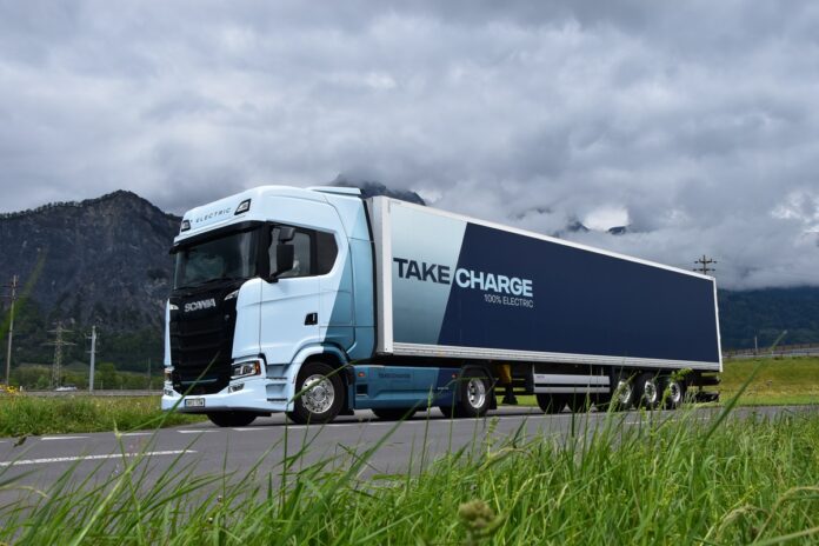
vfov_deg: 40.0
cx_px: 410
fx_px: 751
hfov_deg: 57.2
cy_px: 273
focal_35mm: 33
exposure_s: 1/500
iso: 400
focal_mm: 22
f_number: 11
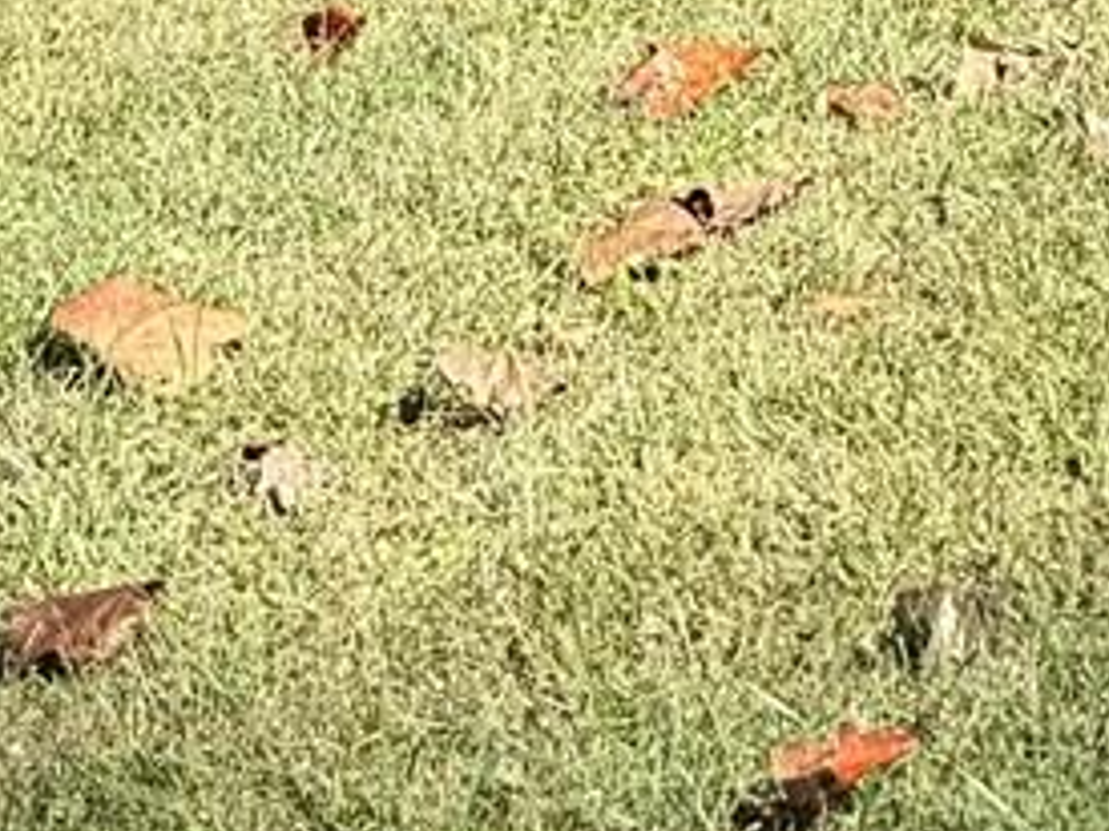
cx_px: 504
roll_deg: -0.6
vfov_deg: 7.7
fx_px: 5732
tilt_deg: -1.7
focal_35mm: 179
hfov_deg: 11.0
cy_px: -1238
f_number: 1.78
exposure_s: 1/1361
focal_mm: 6.76
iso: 80
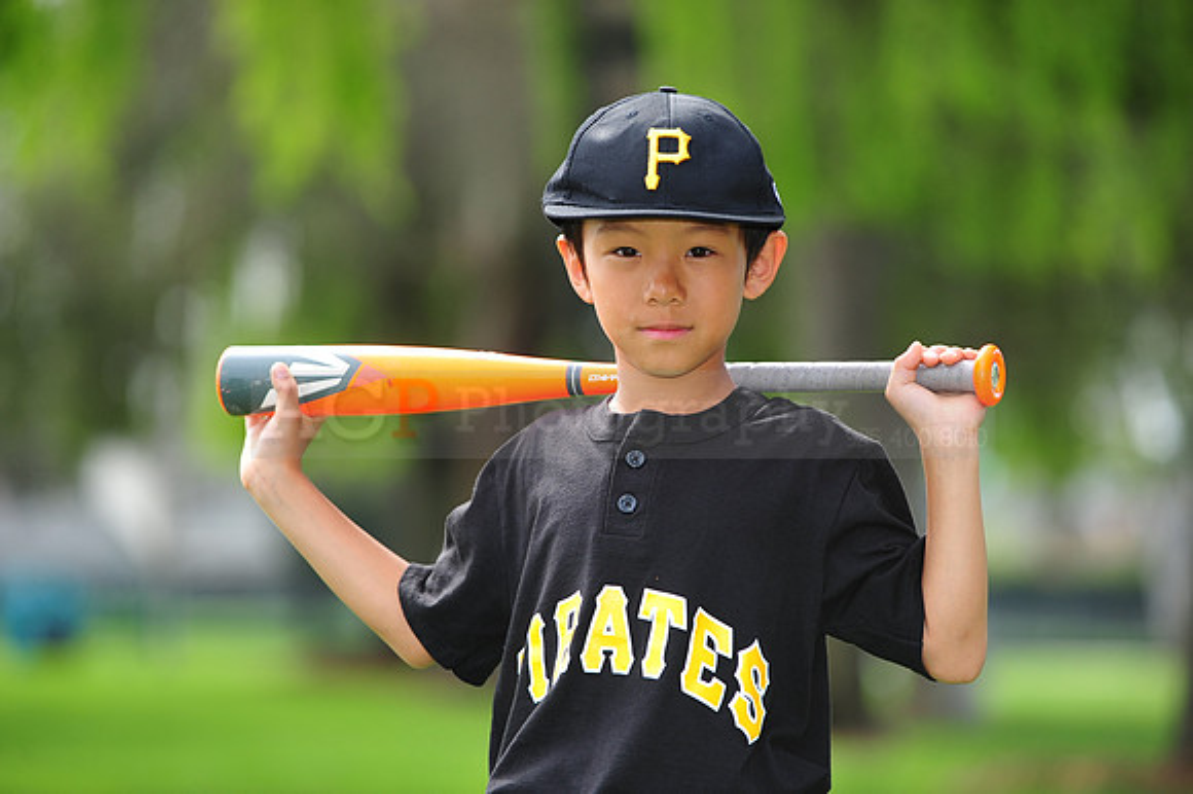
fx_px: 6127
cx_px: 596
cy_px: 397
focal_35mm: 185
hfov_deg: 11.1
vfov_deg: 7.4
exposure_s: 1/800
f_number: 4.5
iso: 320
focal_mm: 185
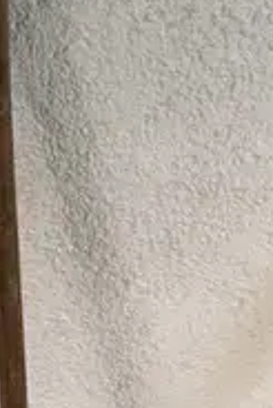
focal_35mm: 105
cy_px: 457
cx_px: 195
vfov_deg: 18.6
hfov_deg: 13.0
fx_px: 1192
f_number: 2.2
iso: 125
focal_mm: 4.15
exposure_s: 1/33
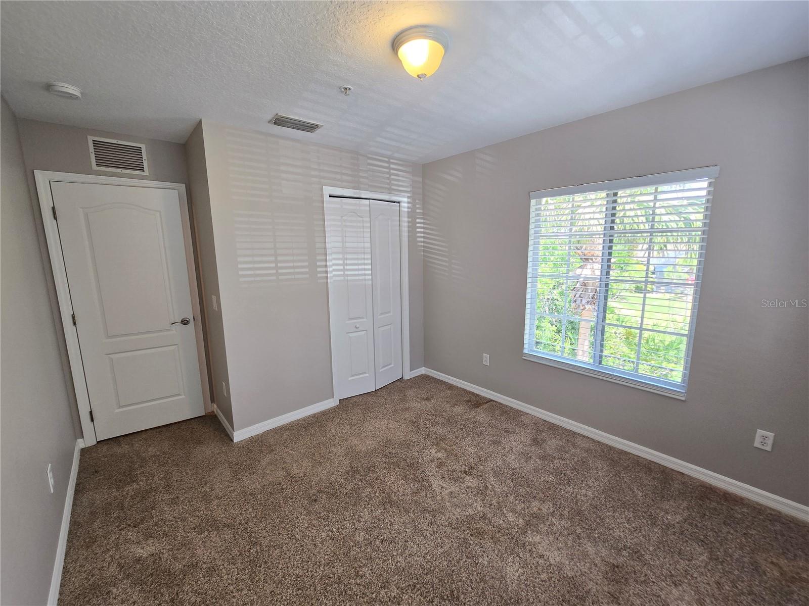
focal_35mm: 13
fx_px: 304
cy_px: 303
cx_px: 404
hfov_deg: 106.2
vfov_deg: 89.9
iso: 125
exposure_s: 1/60
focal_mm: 2.2
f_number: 2.2
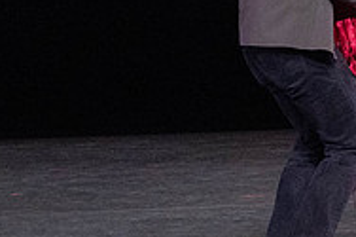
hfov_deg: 1.8
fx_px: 11283
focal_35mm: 1142
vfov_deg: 1.2
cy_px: -5
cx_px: 420
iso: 16000
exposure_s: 1/500
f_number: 14
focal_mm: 370
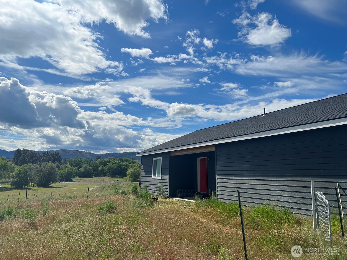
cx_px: 174
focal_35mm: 26
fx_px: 261
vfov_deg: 53.1
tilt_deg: +10.2
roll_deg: -0.3
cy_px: 130
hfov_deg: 67.3
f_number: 1.5
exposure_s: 1/10309
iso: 50
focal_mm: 5.7
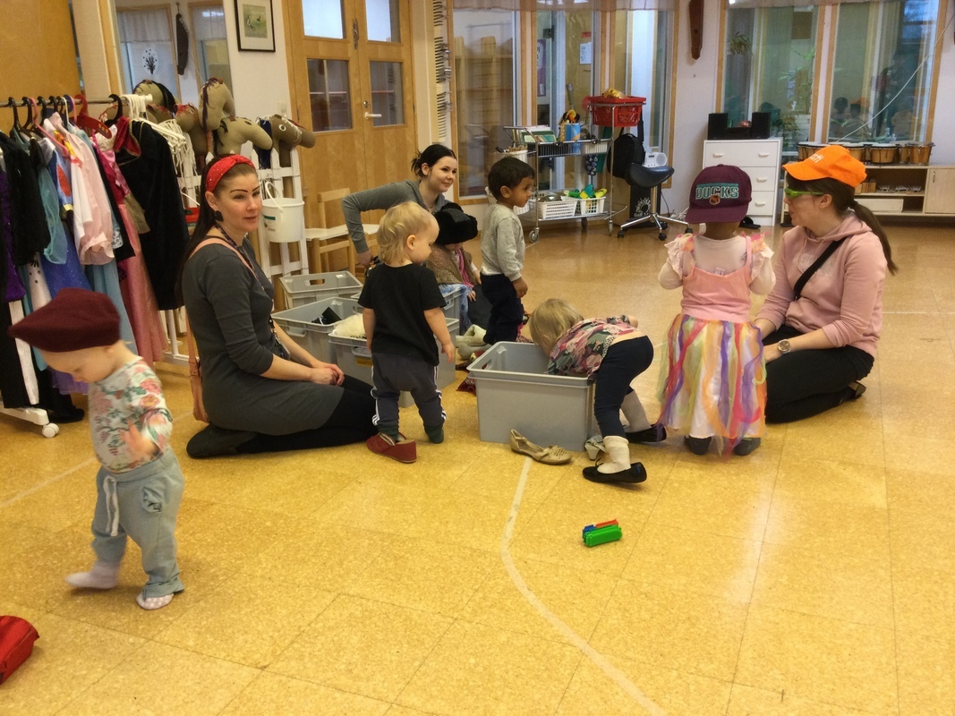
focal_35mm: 31
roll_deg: +1.9
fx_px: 855
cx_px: 478
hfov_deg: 58.4
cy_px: 358
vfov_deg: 45.4
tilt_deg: -16.8
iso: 100
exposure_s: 1/33
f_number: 2.4
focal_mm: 3.3
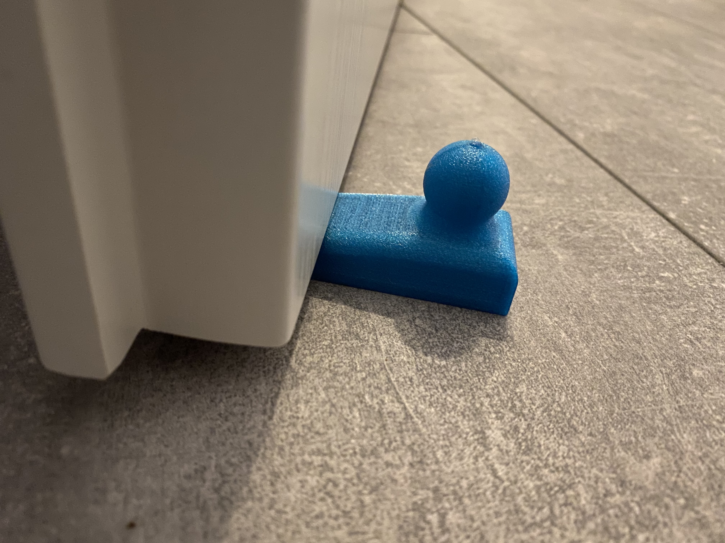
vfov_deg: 53.1
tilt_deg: -36.0
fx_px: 545
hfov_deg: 67.3
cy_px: 272
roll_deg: -8.2
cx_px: 362
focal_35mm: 26
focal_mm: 4.25
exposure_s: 1/11
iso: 500
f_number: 1.8
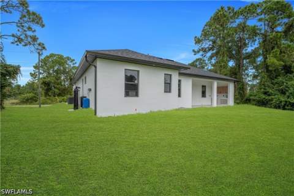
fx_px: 131
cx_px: 147
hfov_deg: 96.7
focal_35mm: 16
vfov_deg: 73.7
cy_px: 98
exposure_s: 1/400
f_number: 6.3
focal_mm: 16
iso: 100
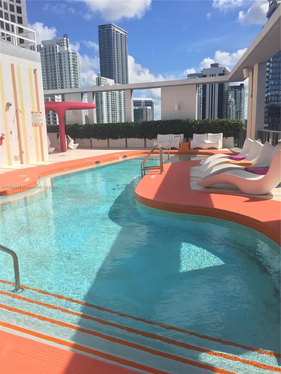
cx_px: 140
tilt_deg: -10.9
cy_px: 187
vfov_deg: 61.7
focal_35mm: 29
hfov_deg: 48.2
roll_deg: +1.2
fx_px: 314
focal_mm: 4.15
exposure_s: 1/1399
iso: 25
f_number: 2.2
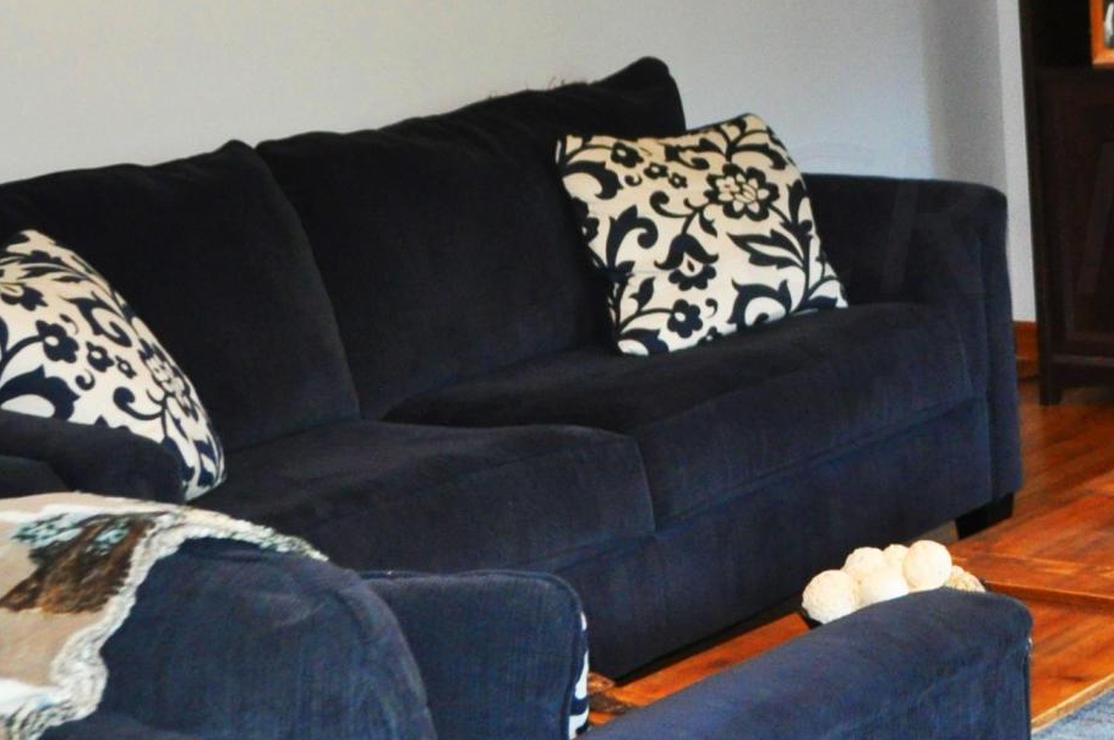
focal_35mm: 89
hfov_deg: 22.1
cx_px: 1099
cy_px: 218
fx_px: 2750
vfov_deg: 15.3
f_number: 3.5
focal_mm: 18
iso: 800
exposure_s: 1/60
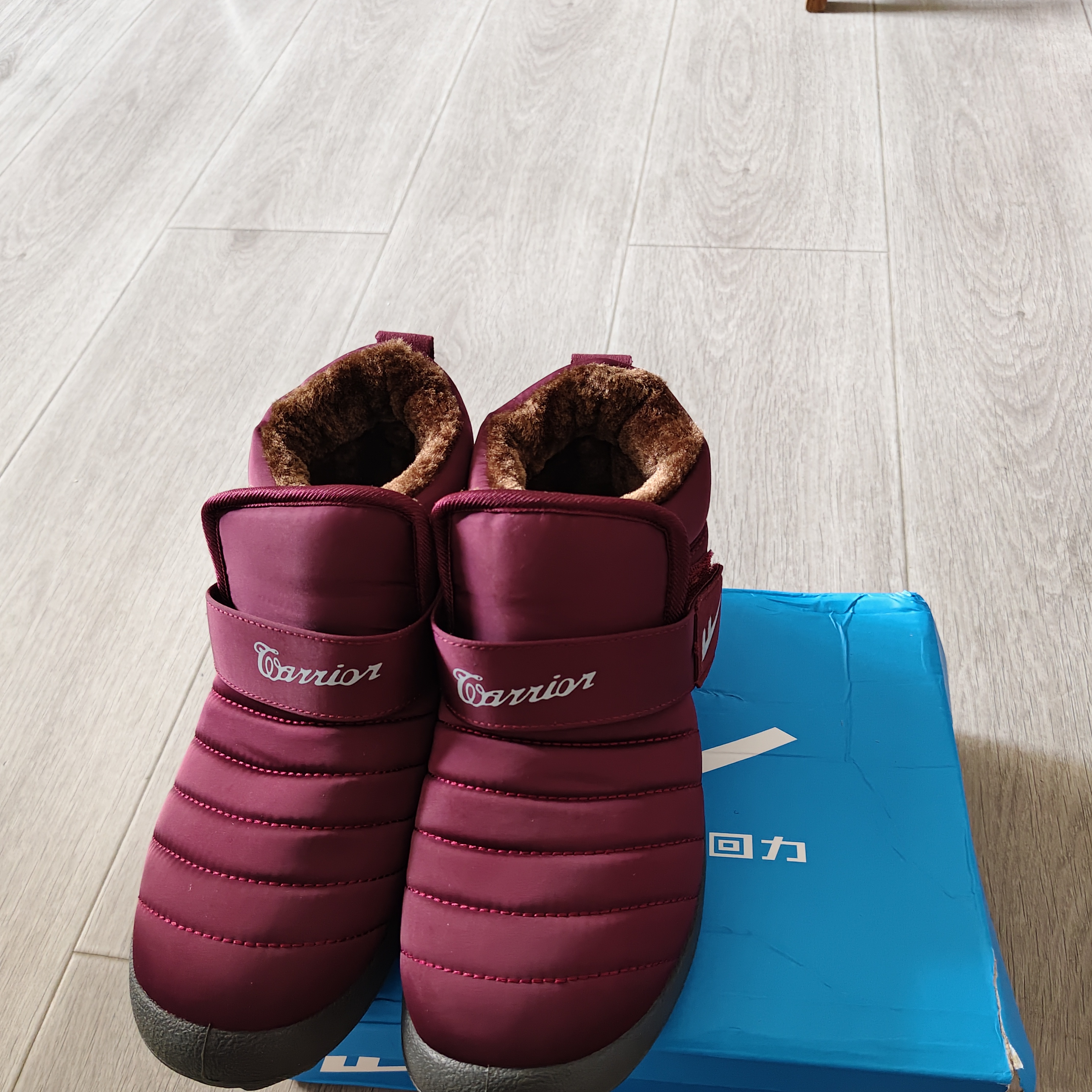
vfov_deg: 57.2
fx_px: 999
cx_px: 546
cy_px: 600
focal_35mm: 28
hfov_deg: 57.3
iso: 799
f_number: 1.88
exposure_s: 1/100
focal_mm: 5.56
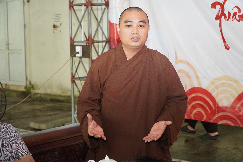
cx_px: 122
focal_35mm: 64
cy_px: 81
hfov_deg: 31.2
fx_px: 435
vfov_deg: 21.0
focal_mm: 43
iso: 1000
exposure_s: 1/80
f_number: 4
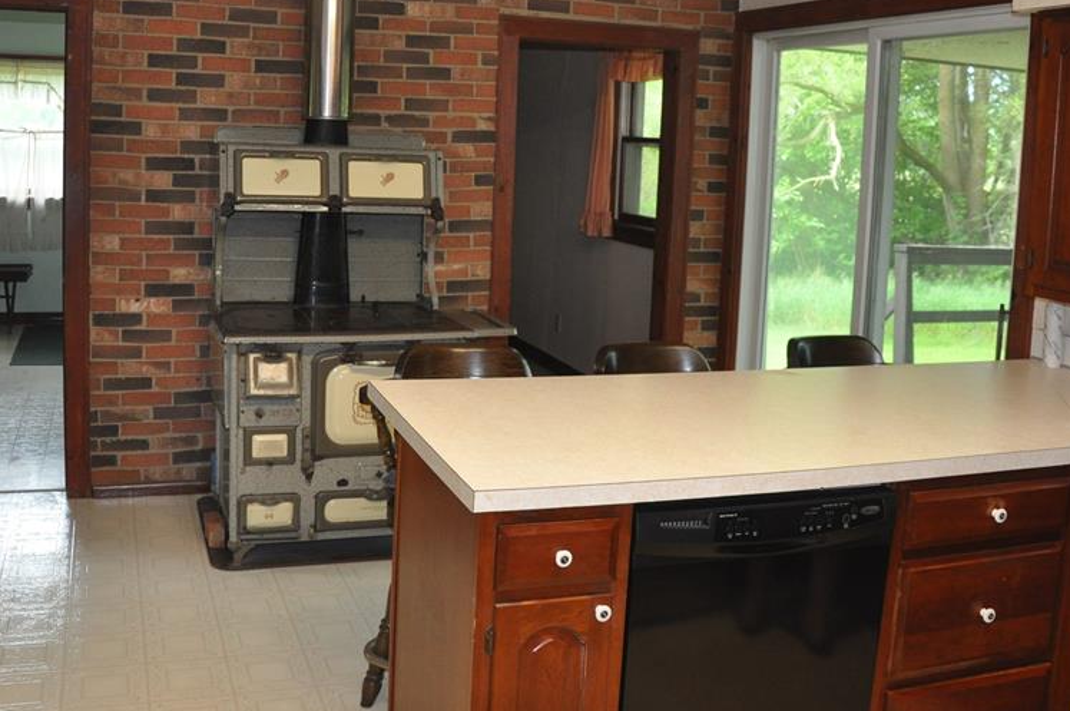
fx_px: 1098
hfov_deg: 51.9
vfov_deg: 35.6
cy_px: 248
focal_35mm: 37
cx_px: 493
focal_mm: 18
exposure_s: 1/100
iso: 800
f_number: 3.5
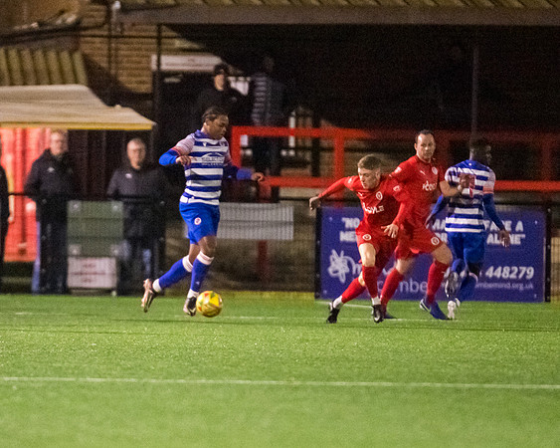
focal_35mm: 604
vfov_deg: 2.6
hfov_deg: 3.2
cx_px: 189
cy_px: 257
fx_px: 10010
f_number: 2.8
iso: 8000
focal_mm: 300
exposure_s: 1/1250
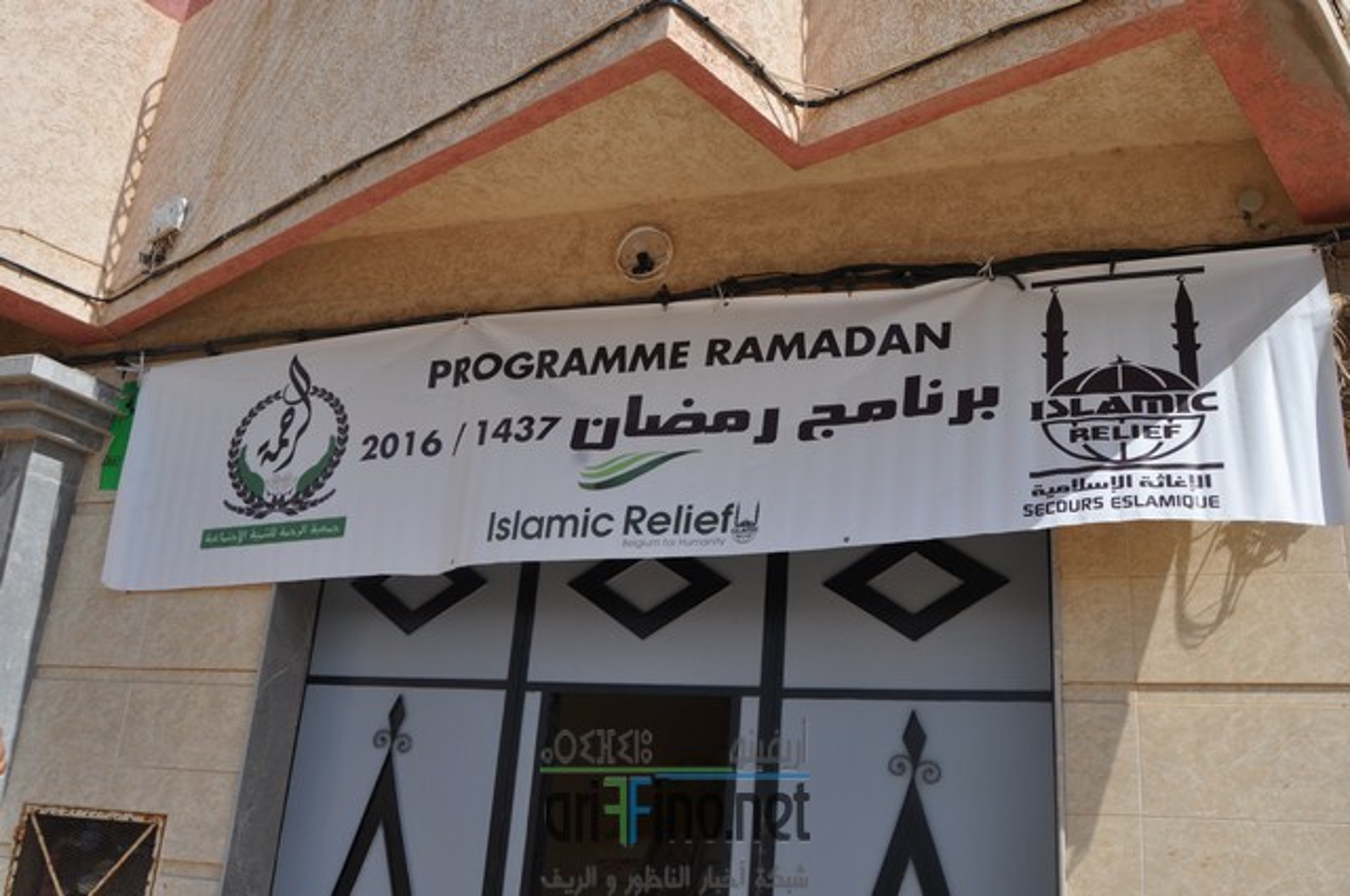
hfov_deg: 57.3
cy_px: 448
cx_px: 675
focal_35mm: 33
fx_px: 1236
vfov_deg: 39.9
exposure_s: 1/400
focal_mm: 22
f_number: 10
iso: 200
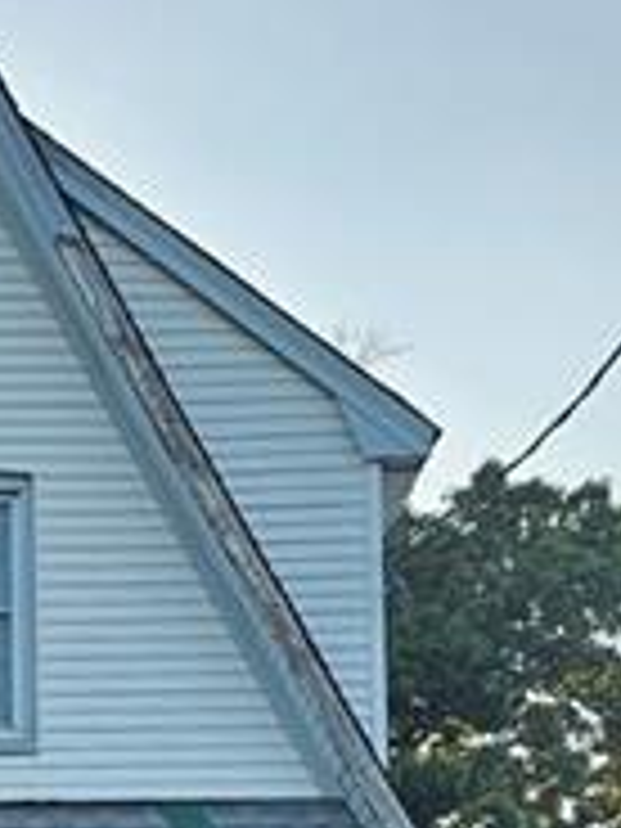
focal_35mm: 96
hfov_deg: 15.0
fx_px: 2296
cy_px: 1220
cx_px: -90
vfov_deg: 18.3
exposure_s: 1/180
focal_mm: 6.3
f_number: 1.7
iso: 20
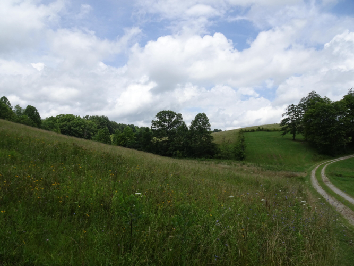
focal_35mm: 24
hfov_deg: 71.6
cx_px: 177
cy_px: 133
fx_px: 245
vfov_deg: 56.8
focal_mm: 4.1
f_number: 3.5
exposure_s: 1/1250
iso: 80
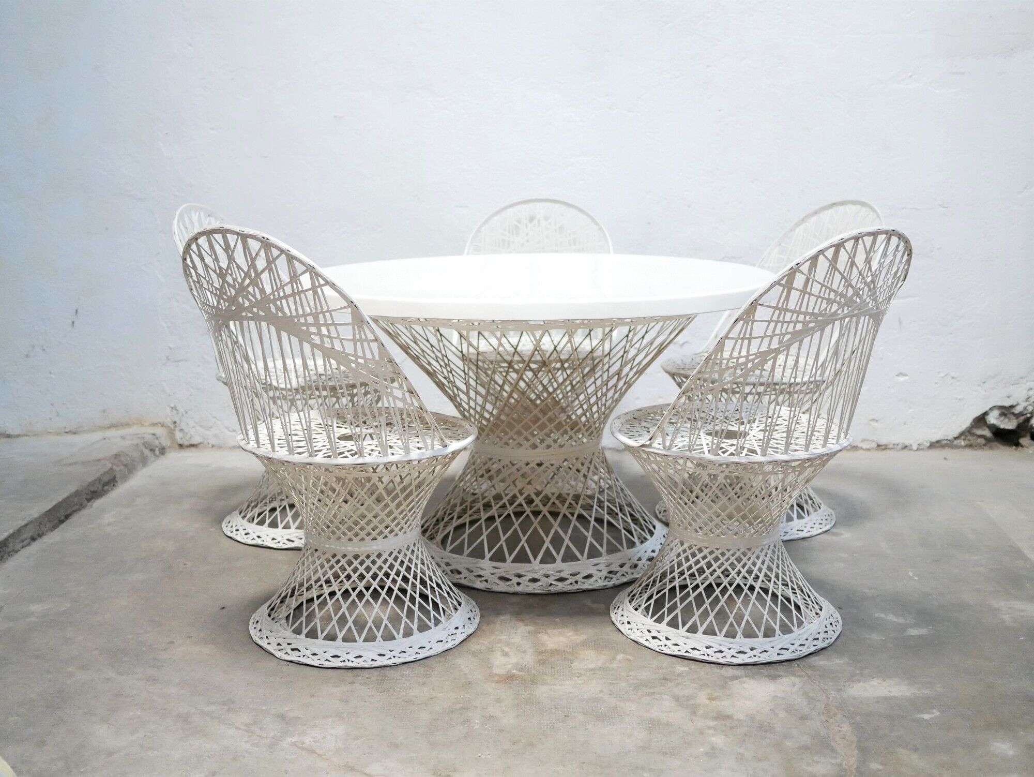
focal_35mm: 40
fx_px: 1195
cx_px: 517
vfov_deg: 36.0
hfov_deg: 46.8
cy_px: 388
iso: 2500
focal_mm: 20
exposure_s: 1/60
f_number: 1.7
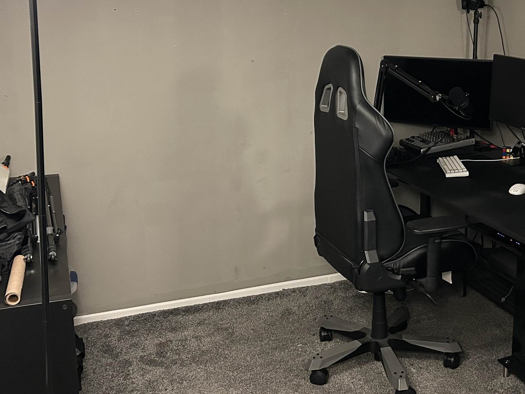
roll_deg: +0.3
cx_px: 342
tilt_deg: -13.0
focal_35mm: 46
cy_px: 153
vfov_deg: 31.4
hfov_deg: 40.8
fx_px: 698
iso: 500
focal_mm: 5.7
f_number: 1.5
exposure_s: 1/31
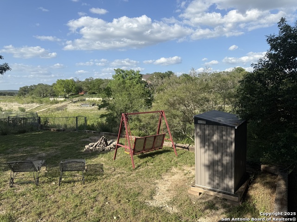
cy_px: 111
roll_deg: +1.2
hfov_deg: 71.6
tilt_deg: -5.5
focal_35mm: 24
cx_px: 148
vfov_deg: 56.8
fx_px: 206
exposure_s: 1/3425
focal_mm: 6.76
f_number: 1.78
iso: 80
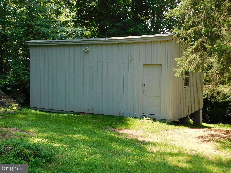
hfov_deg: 42.1
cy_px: 86
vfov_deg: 32.2
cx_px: 116
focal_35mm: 45
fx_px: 300
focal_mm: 8
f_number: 3.7
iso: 125
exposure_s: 1/200
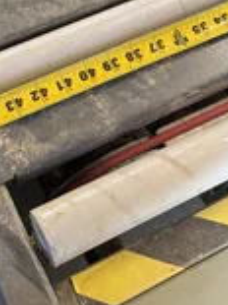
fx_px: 545
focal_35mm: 62
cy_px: 57
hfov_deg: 23.1
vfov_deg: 30.4
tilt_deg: -58.5
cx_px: 26
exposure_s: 1/42
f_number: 1.78
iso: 160
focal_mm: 6.76
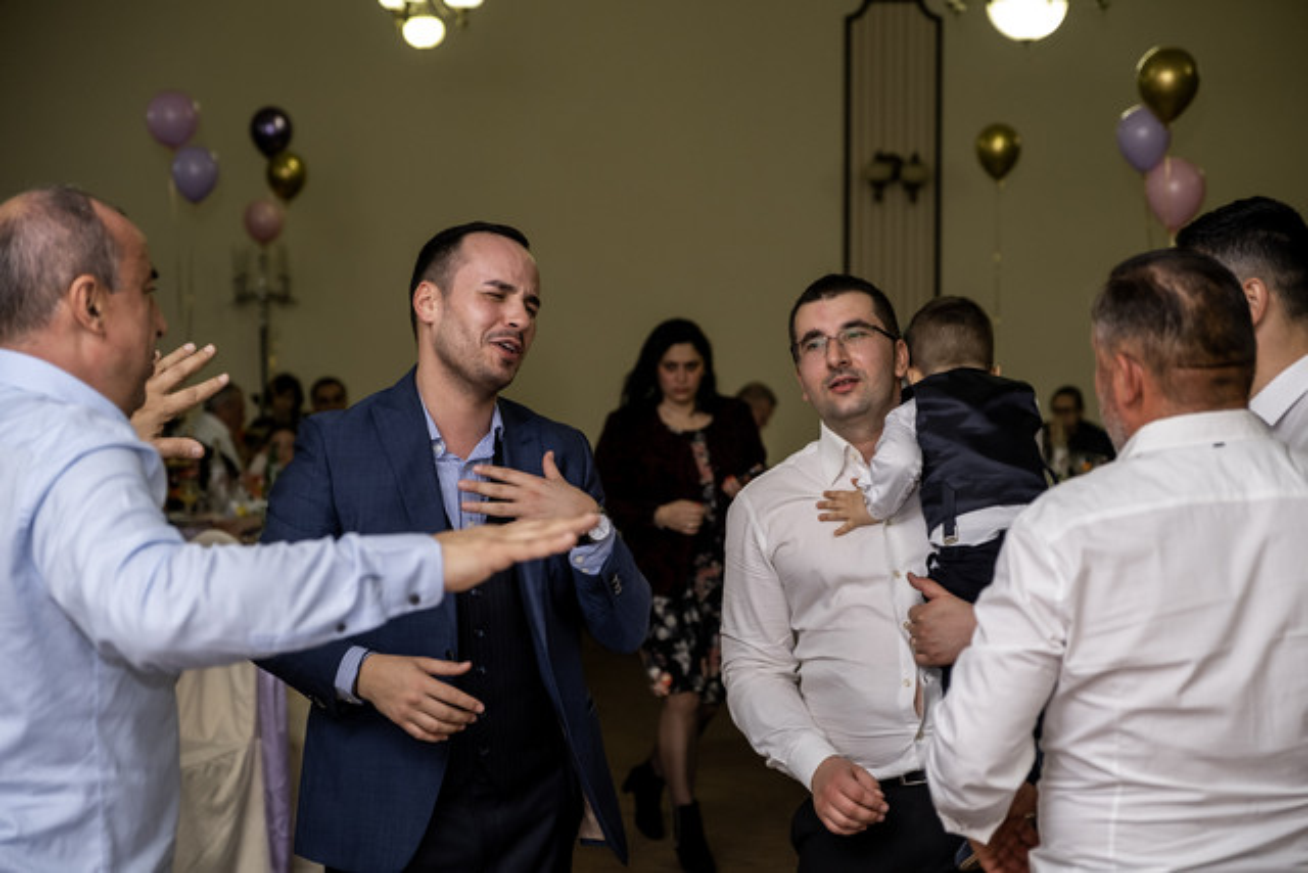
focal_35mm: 83
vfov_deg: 16.5
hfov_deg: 24.5
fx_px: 3016
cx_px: 654
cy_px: 436
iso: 1000
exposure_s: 1/160
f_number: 2.8
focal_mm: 55
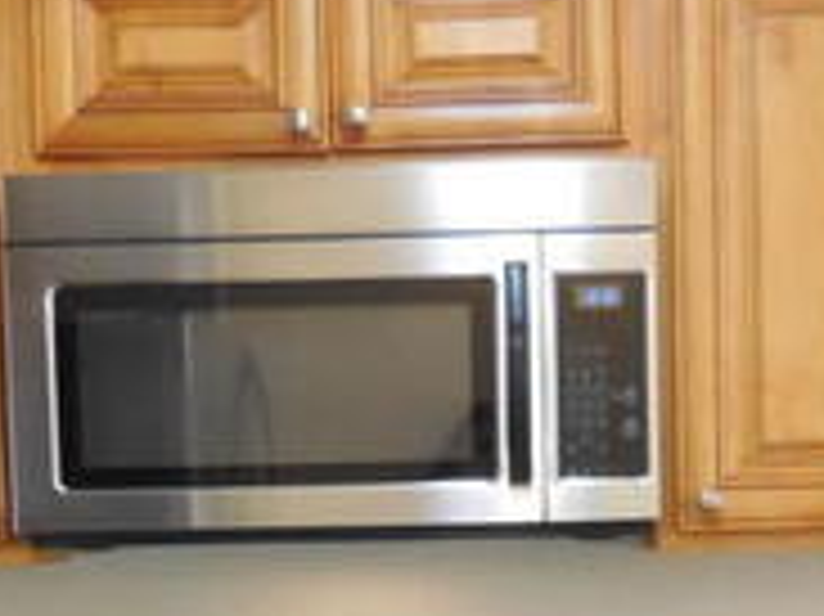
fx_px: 2165
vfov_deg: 15.4
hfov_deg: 21.5
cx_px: 439
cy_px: 800
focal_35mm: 91
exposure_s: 1/30
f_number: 3.1
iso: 400
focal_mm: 4.5
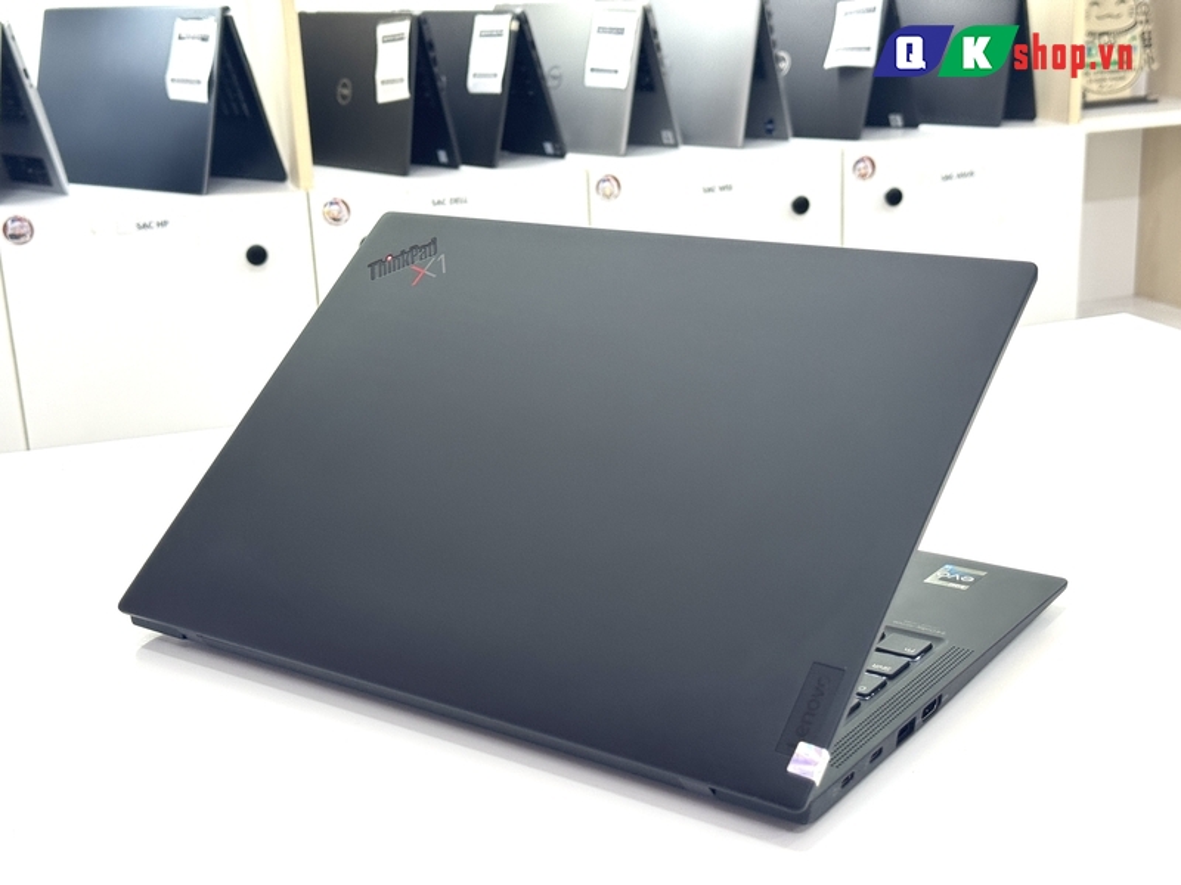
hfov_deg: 39.7
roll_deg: +3.4
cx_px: 590
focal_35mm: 48
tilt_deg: -17.5
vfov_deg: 30.3
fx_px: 1638
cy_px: 442
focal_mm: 6.76
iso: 80
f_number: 1.78
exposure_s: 1/100
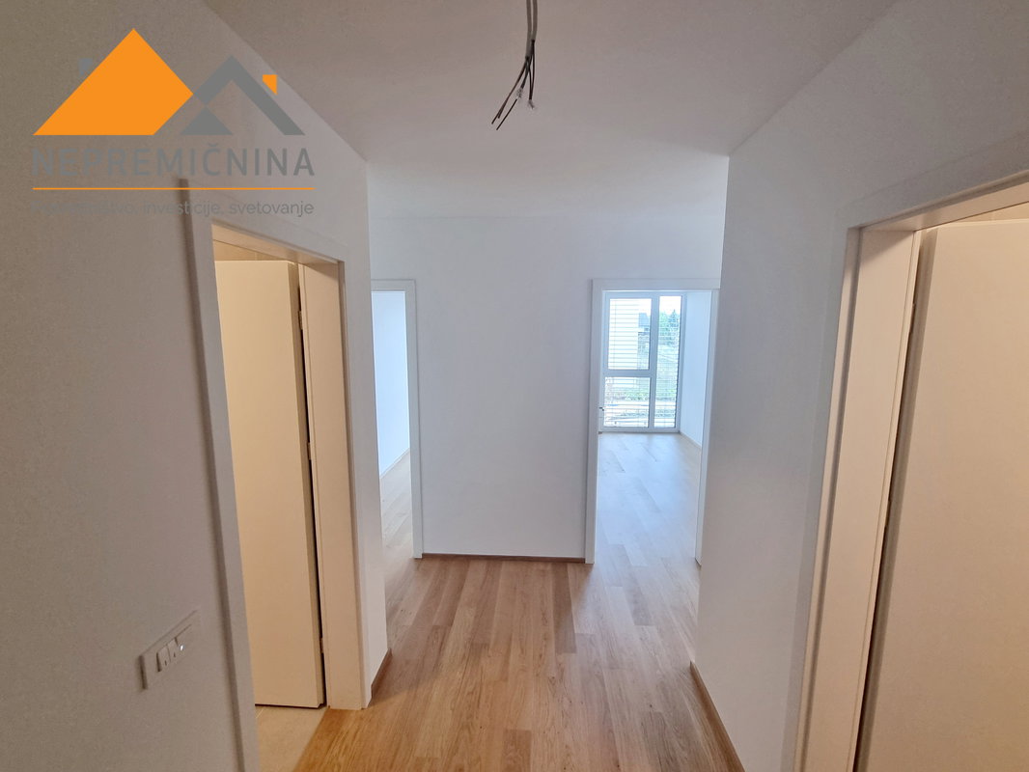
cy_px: 386
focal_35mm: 13
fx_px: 387
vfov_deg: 89.9
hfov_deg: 106.2
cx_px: 514
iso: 160
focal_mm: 2.2
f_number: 2.2
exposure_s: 1/50
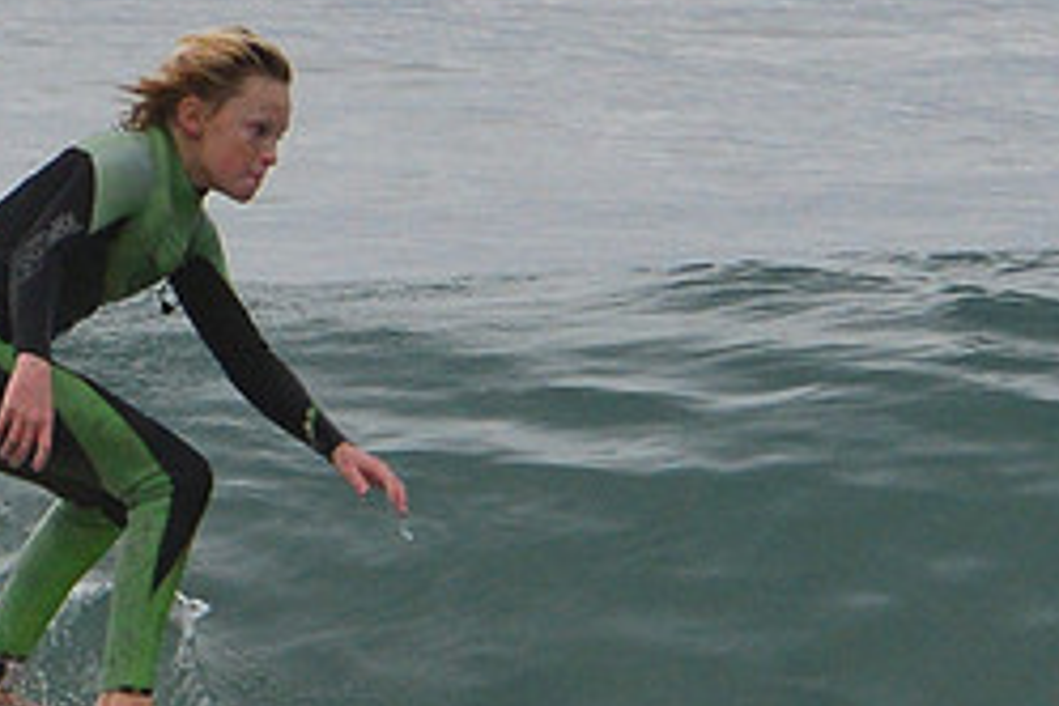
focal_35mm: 1283
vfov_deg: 1.1
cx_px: 13
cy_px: 551
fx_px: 37739
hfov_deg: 1.6
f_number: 13
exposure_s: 1/500
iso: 1000
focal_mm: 550
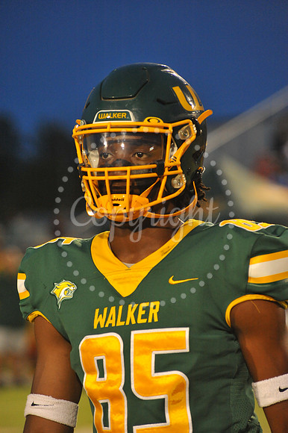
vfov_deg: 10.3
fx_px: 2403
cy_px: 216
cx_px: 144
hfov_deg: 6.9
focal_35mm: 200
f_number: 5.6
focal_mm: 200
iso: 4000
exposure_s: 1/200
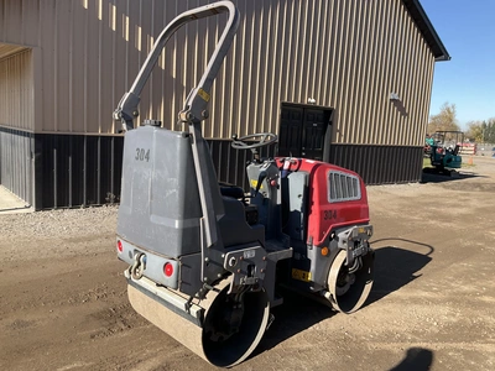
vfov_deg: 48.2
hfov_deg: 61.7
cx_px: 248
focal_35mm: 29
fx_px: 415
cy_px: 186
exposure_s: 1/962
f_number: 1.8
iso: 25
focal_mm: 3
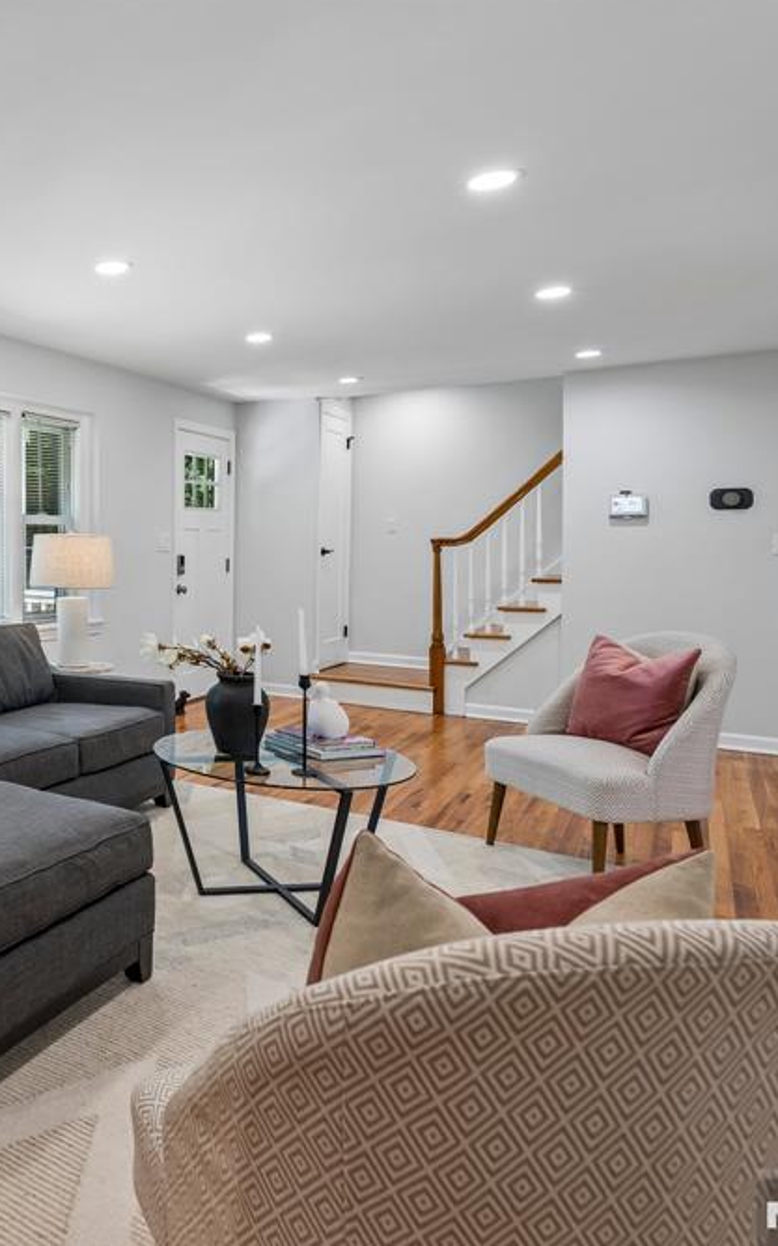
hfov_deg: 42.2
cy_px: 623
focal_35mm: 25
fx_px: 849
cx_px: -9
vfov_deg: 72.6
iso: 250
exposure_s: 1/20
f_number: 6.3
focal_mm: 16
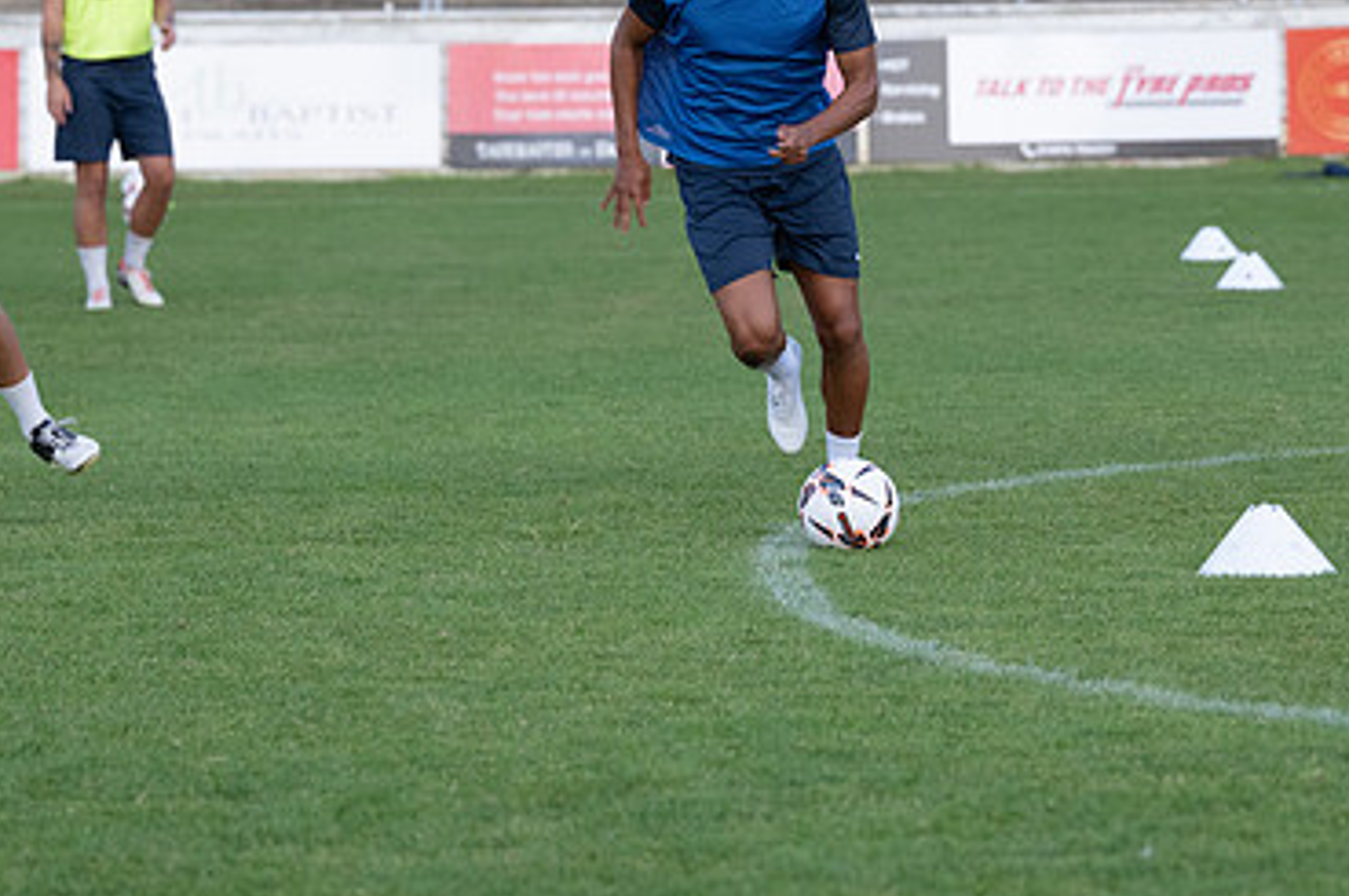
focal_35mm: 247
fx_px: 9243
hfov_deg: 8.3
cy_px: 260
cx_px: 738
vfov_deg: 5.5
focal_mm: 105
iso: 1000
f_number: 3.2
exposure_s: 1/400
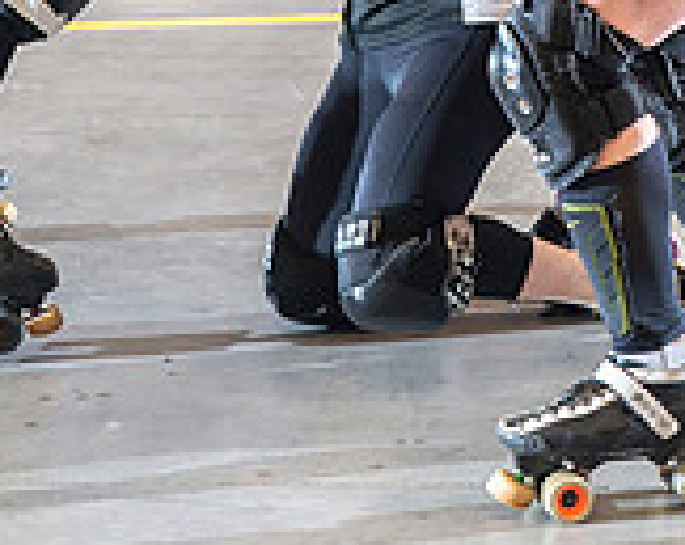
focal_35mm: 185
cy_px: -218
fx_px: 3744
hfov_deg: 10.4
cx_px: 605
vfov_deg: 8.2
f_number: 5
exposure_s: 1/160
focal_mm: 55
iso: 500
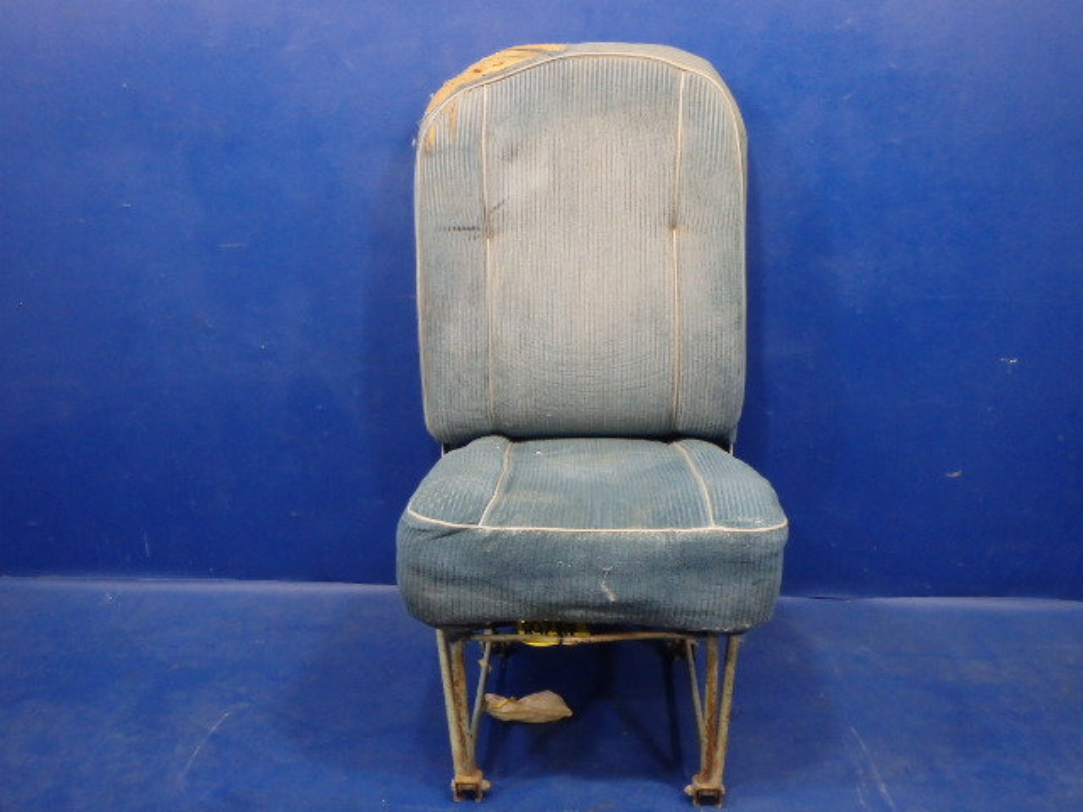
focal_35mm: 28
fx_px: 876
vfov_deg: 49.7
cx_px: 542
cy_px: 406
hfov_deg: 63.4
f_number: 3.9
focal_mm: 5
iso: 640
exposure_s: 1/30
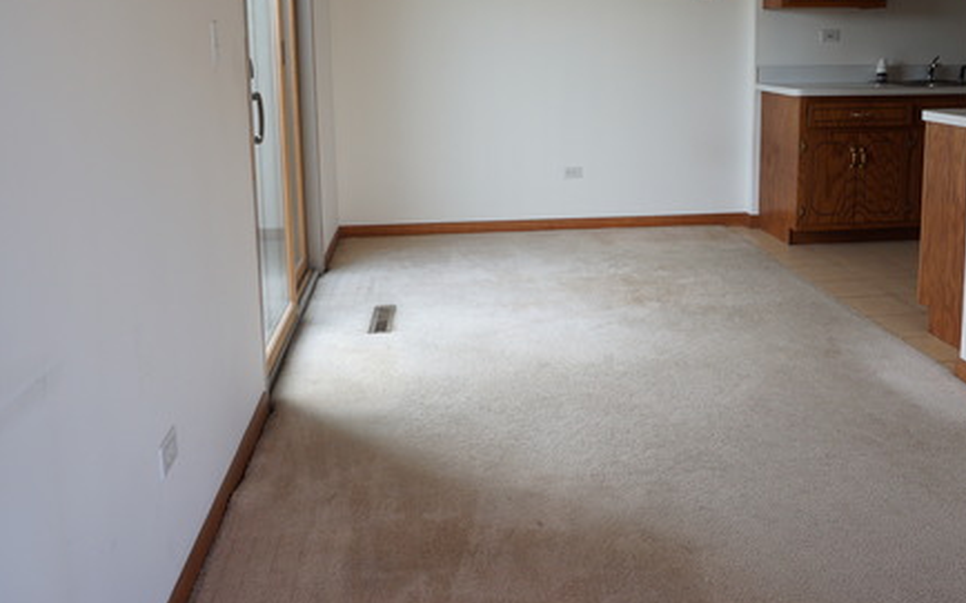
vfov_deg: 34.8
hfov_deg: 53.7
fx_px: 948
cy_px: 172
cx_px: 565
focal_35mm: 36
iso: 250
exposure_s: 1/160
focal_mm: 16
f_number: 4
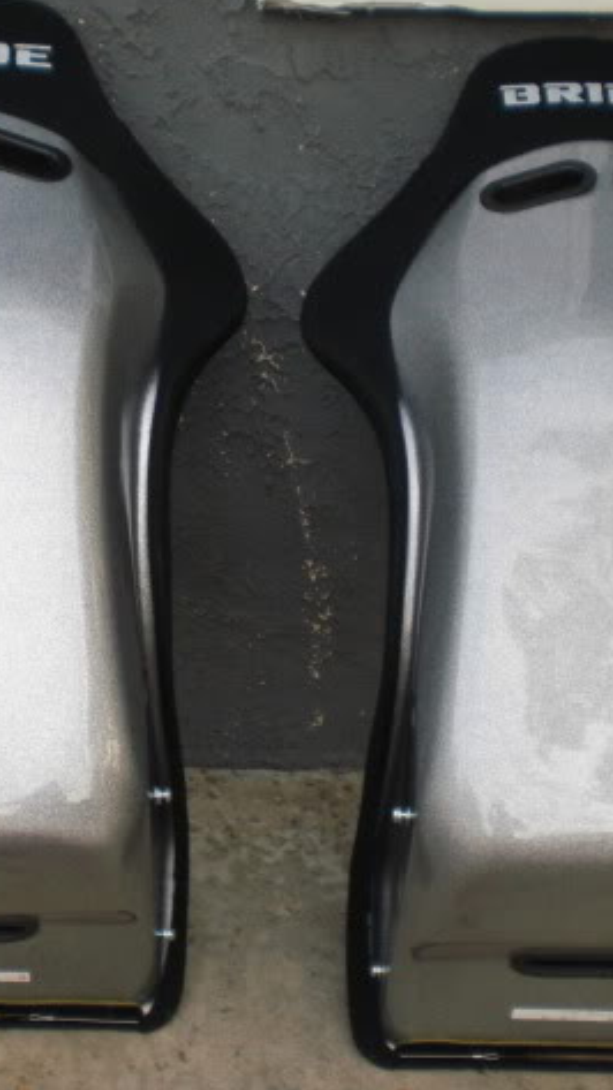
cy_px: 542
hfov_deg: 21.4
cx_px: 228
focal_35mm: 56
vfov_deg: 37.2
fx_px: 1618
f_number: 3.1
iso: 100
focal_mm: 6.3
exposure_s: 1/80
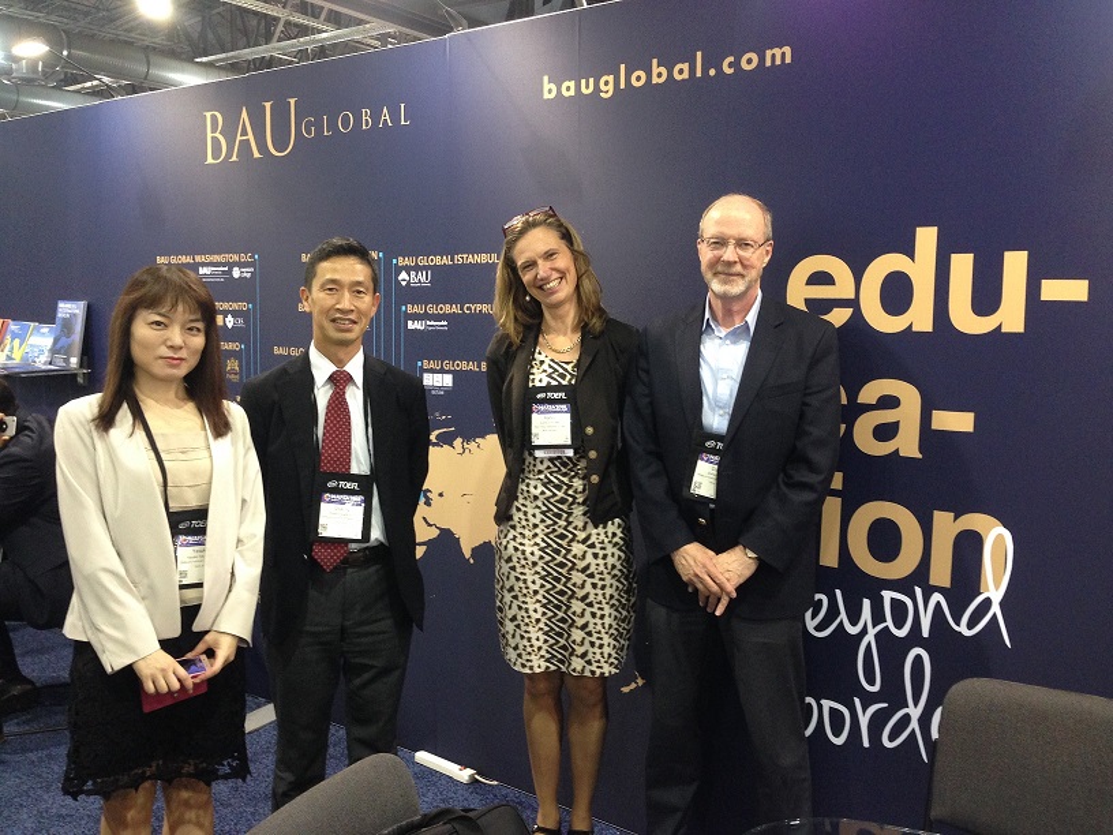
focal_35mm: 33
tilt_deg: -4.8
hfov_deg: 55.4
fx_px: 1061
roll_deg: -0.6
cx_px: 556
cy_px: 418
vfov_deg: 42.9
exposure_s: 1/20
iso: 160
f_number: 2.4
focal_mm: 4.12
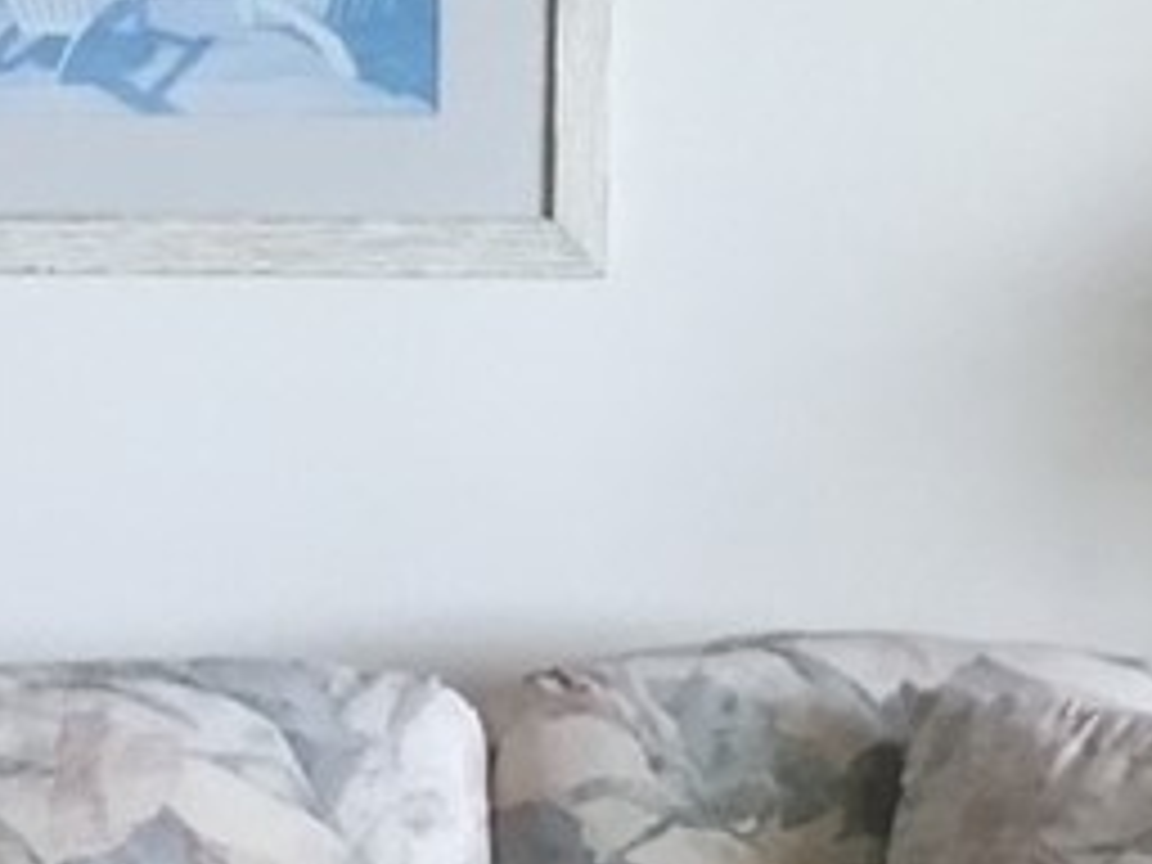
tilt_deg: -5.2
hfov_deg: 10.7
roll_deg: -0.5
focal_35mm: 181
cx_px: -378
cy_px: 364
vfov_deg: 8.2
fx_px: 6024
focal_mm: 4.15
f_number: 2.2
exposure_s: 1/30
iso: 32
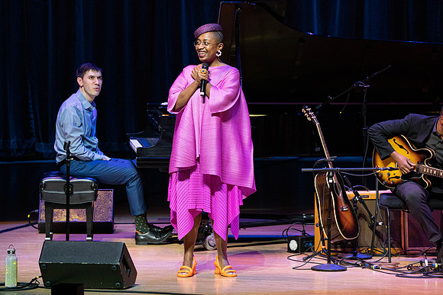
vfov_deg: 4.0
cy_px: 148
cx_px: 222
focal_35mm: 348
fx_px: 4283
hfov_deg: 5.9
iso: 4000
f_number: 9
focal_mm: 348
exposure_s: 1/320
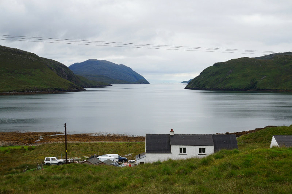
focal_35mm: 56
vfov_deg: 24.4
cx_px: 146
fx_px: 450
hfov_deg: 35.9
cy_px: 97
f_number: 13
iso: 100
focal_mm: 37
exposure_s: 1/80
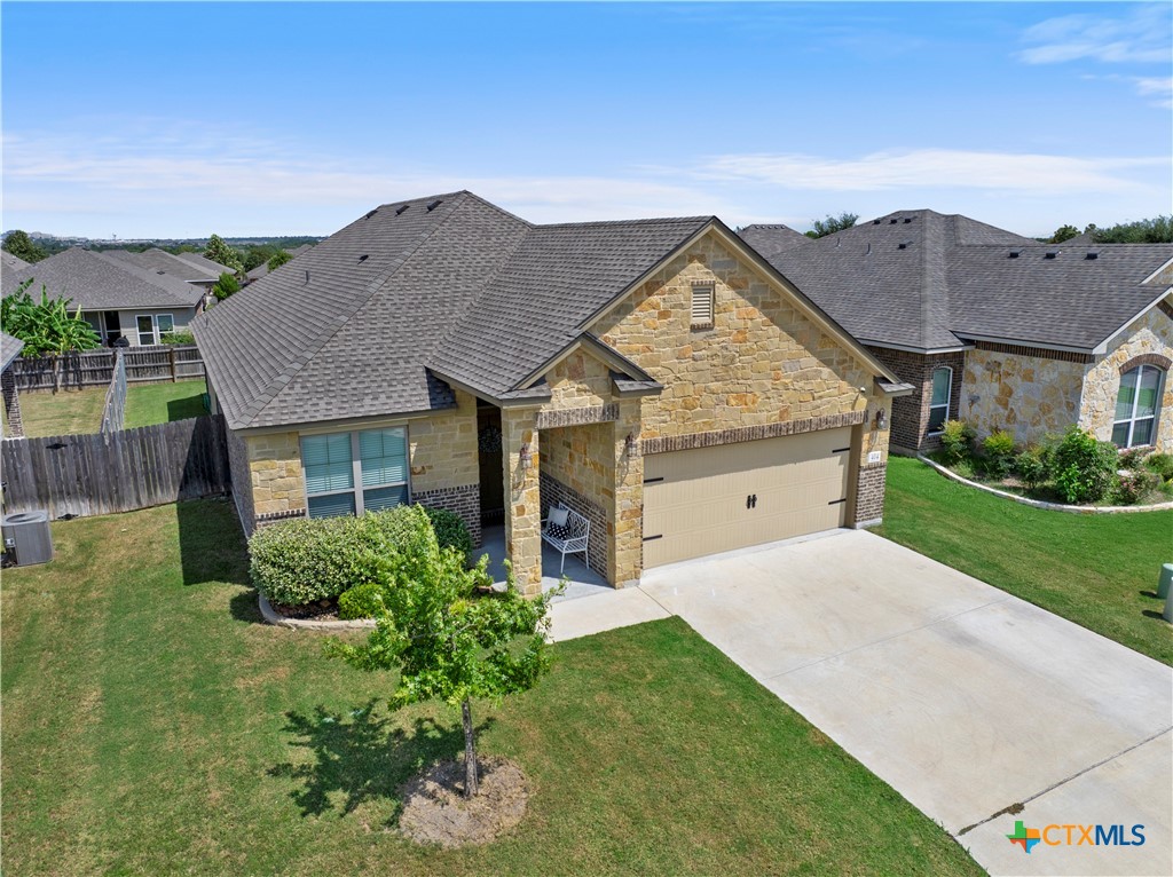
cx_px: 586
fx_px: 813
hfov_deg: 71.6
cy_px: 438
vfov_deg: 56.7
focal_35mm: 24
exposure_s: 1/2500
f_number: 2.8
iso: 100
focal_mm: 12.29
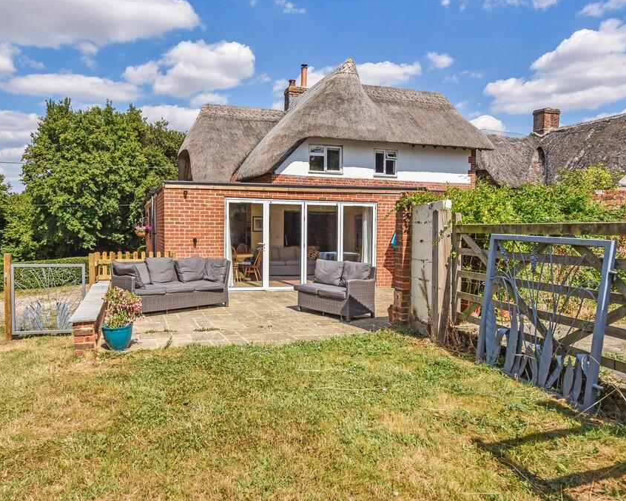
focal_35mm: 25
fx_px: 463
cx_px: 261
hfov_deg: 67.6
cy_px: 249
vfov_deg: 56.8
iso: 400
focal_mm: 22
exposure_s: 1/2000
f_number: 9
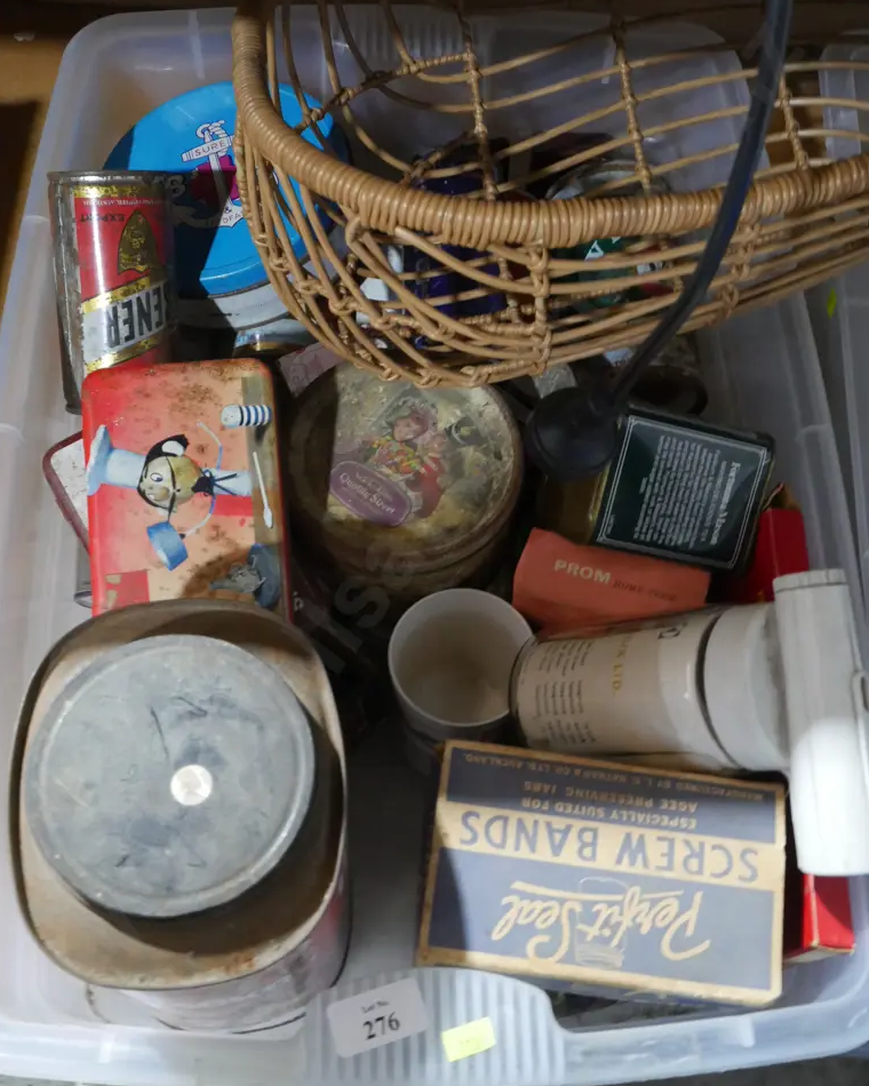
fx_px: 1286
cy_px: 504
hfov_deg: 37.3
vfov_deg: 45.8
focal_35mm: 40
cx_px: 433
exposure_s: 1/25
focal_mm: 19
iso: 3200
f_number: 7.1
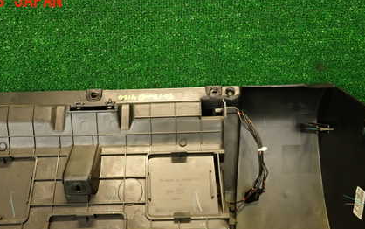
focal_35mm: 38
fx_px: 378
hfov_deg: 51.4
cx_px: 165
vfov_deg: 32.6
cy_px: 187
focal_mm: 4.5
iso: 200
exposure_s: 1/30
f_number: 2
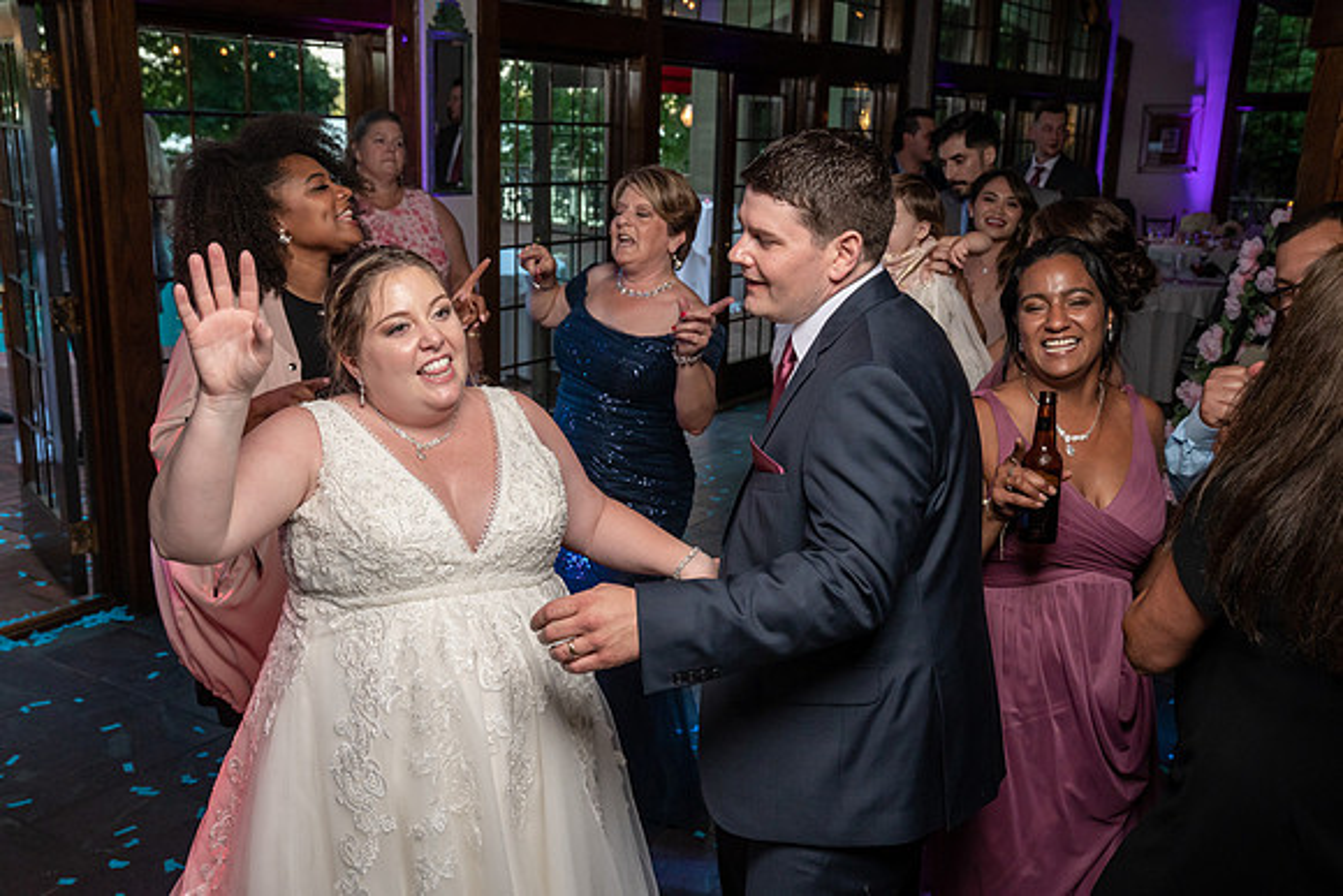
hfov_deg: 54.4
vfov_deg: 37.9
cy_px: 448
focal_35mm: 35
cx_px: 672
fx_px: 1306
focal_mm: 35
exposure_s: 1/200
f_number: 5.6
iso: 2000
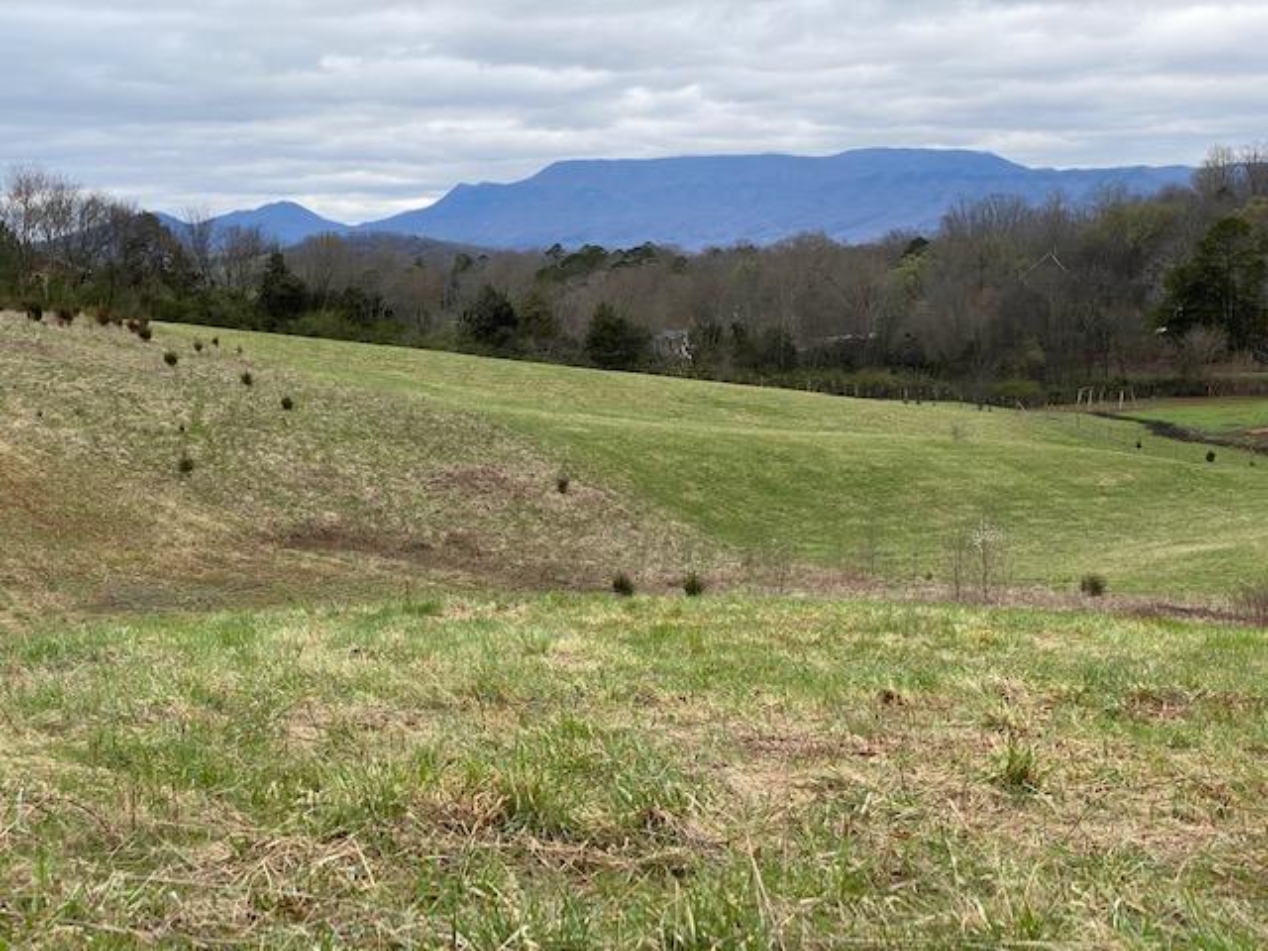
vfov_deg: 28.0
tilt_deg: -5.9
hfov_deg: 36.8
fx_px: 1905
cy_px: 476
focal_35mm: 52
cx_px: 634
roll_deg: +1.4
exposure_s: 1/761
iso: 20
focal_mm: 6
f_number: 2
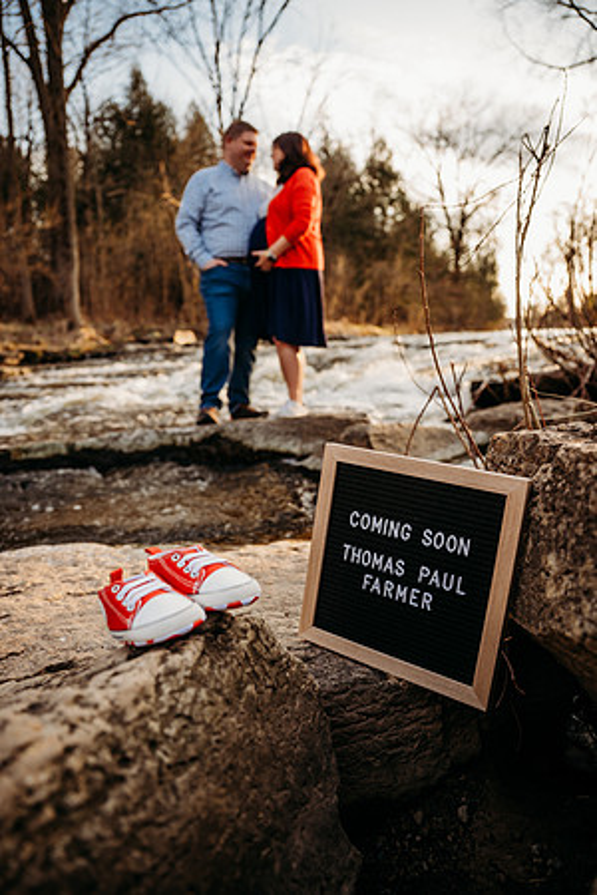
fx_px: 597
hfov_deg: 53.1
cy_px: 448
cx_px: 298
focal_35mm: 24
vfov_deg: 73.7
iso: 125
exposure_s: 1/200
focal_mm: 24
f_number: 3.2
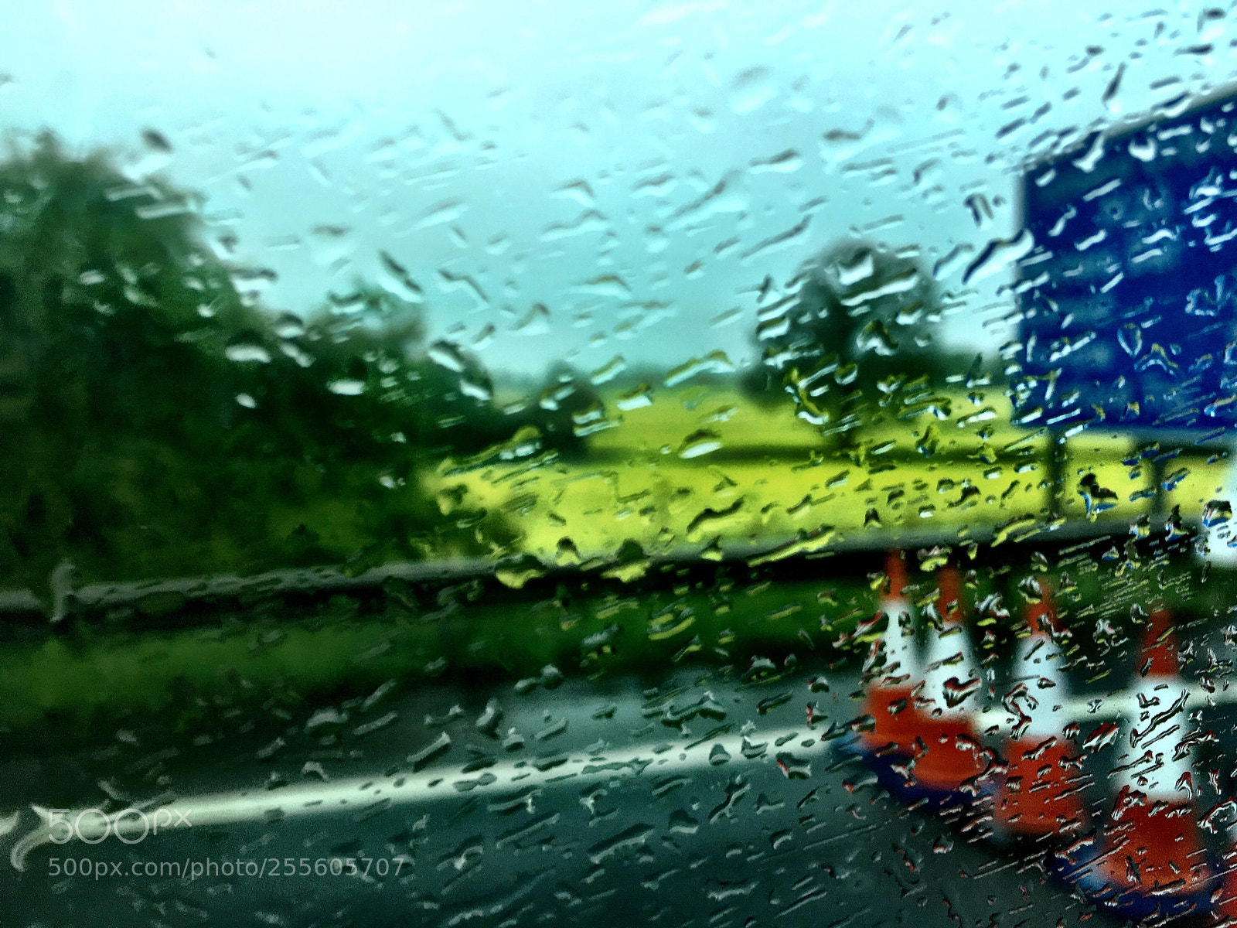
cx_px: 618
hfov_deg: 61.7
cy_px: 464
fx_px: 1036
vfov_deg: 48.2
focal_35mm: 29
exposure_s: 1/100
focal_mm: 4.15
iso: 25
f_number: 2.2
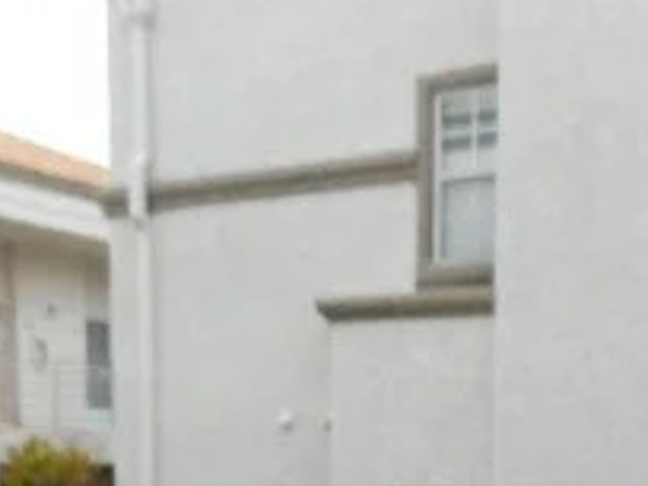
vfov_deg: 18.2
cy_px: 727
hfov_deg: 27.0
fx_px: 1348
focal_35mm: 72
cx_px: 314
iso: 125
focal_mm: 4
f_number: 3
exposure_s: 1/400
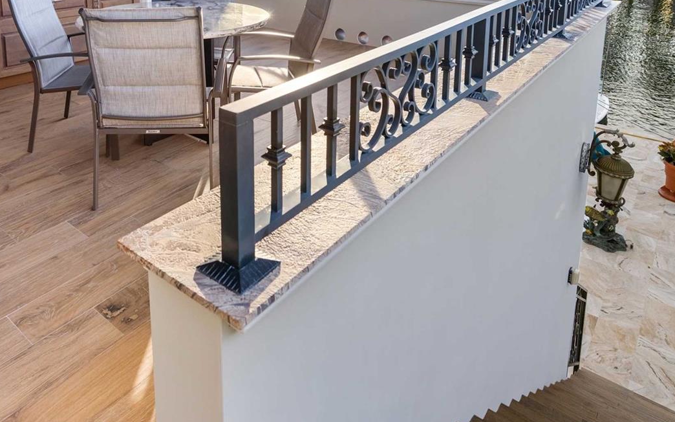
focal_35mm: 28
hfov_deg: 65.8
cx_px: 265
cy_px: 10
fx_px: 515
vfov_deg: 39.7
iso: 320
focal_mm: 14
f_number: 5.6
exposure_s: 1/125
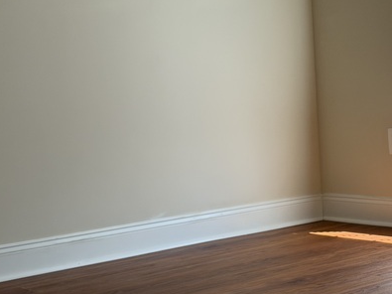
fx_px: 917
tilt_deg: -6.3
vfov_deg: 18.1
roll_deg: +4.0
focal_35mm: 81
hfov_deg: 24.1
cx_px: 231
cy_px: 211
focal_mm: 6.76
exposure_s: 1/138
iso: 200
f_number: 1.78
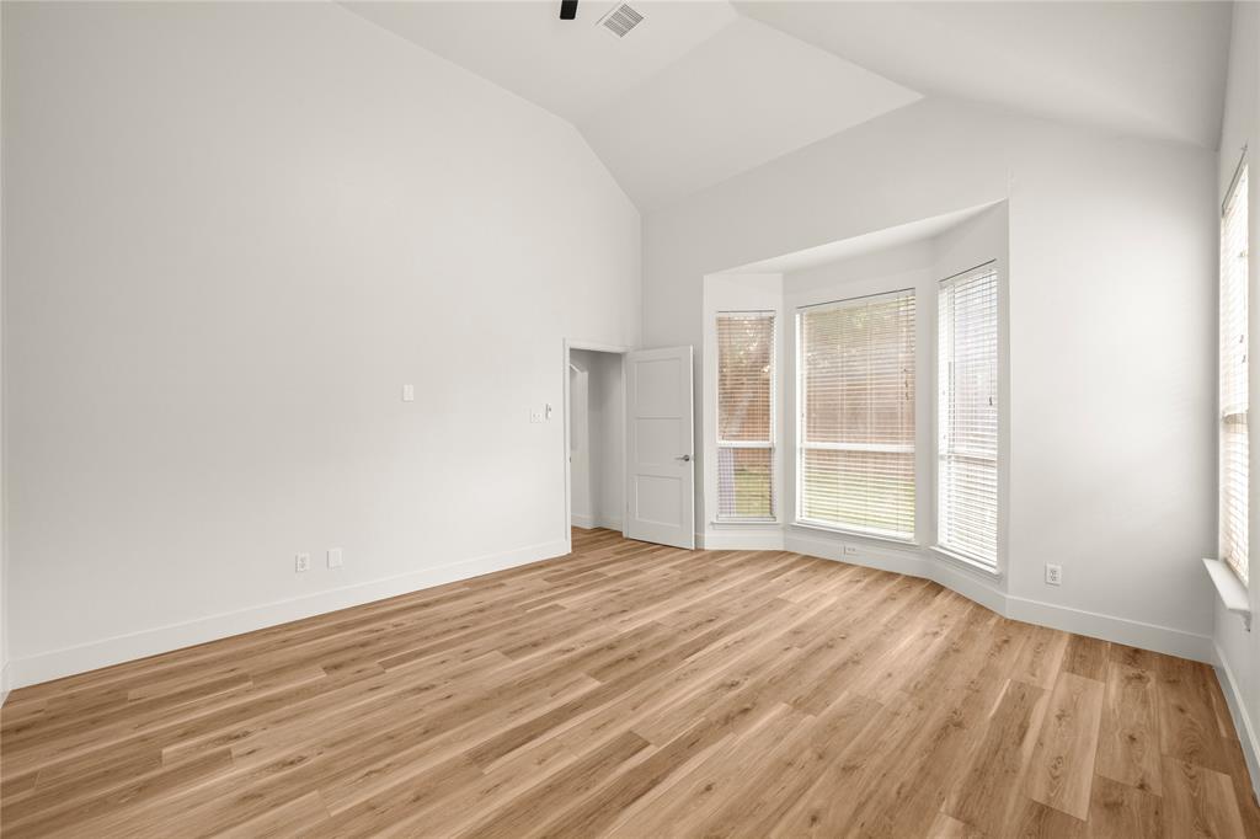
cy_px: 420
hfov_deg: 108.3
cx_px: 630
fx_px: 455
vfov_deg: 85.4
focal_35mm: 13
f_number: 8
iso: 250
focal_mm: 13
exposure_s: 1/3
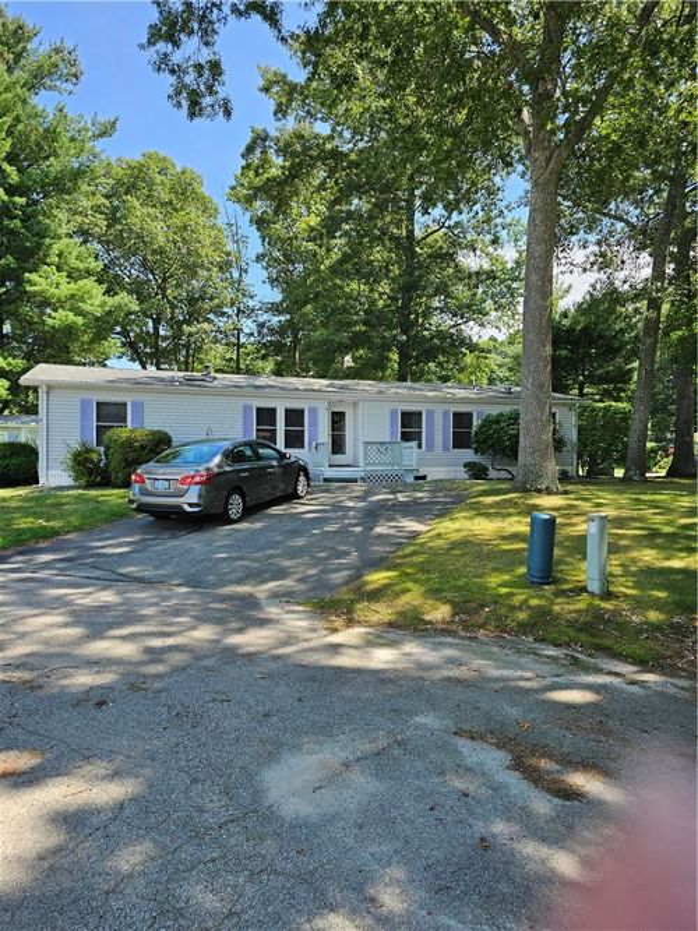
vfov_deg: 73.9
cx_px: 349
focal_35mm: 23
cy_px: 466
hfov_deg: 58.9
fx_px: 619
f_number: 1.7
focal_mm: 6.3
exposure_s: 1/719
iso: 40
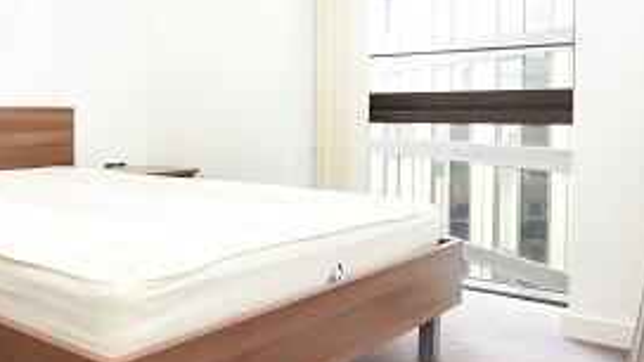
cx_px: 204
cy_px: 140
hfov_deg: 52.7
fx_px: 632
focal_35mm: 37
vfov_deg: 31.9
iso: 800
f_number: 4.5
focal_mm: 10
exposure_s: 1/80
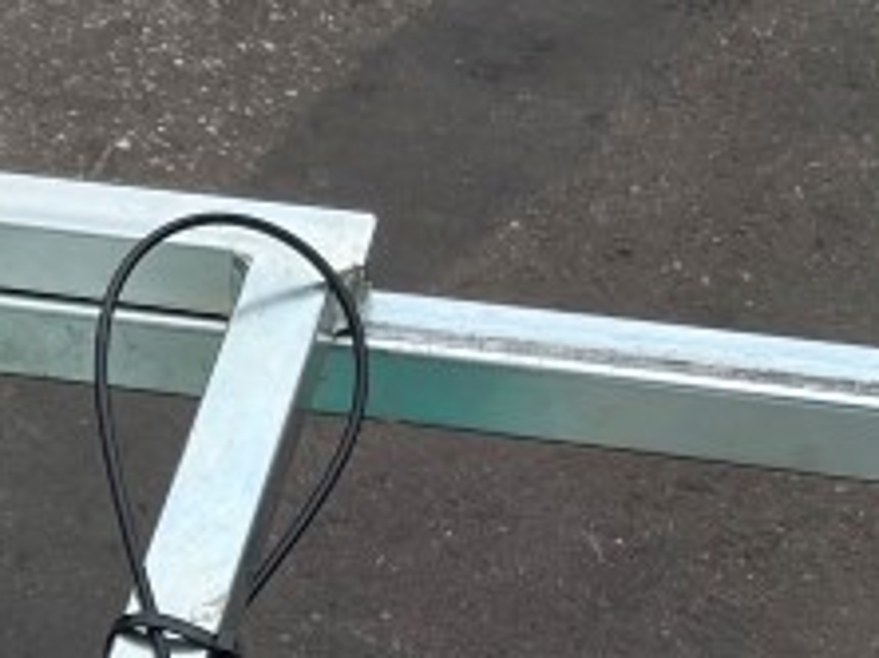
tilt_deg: -43.4
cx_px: -273
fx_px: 3044
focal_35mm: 120
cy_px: 789
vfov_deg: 12.1
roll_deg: +8.2
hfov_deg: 15.6
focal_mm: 5.1
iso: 50
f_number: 1.6
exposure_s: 1/2179
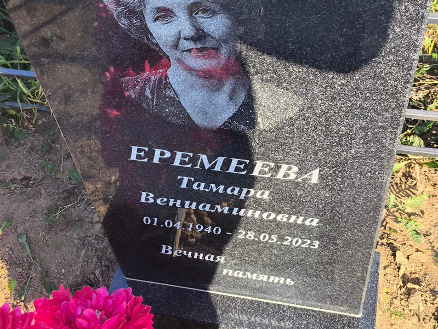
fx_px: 633
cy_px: 164
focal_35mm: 50
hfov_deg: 38.2
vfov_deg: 29.1
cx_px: 219
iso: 50
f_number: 1.7
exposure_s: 1/438
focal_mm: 4.71
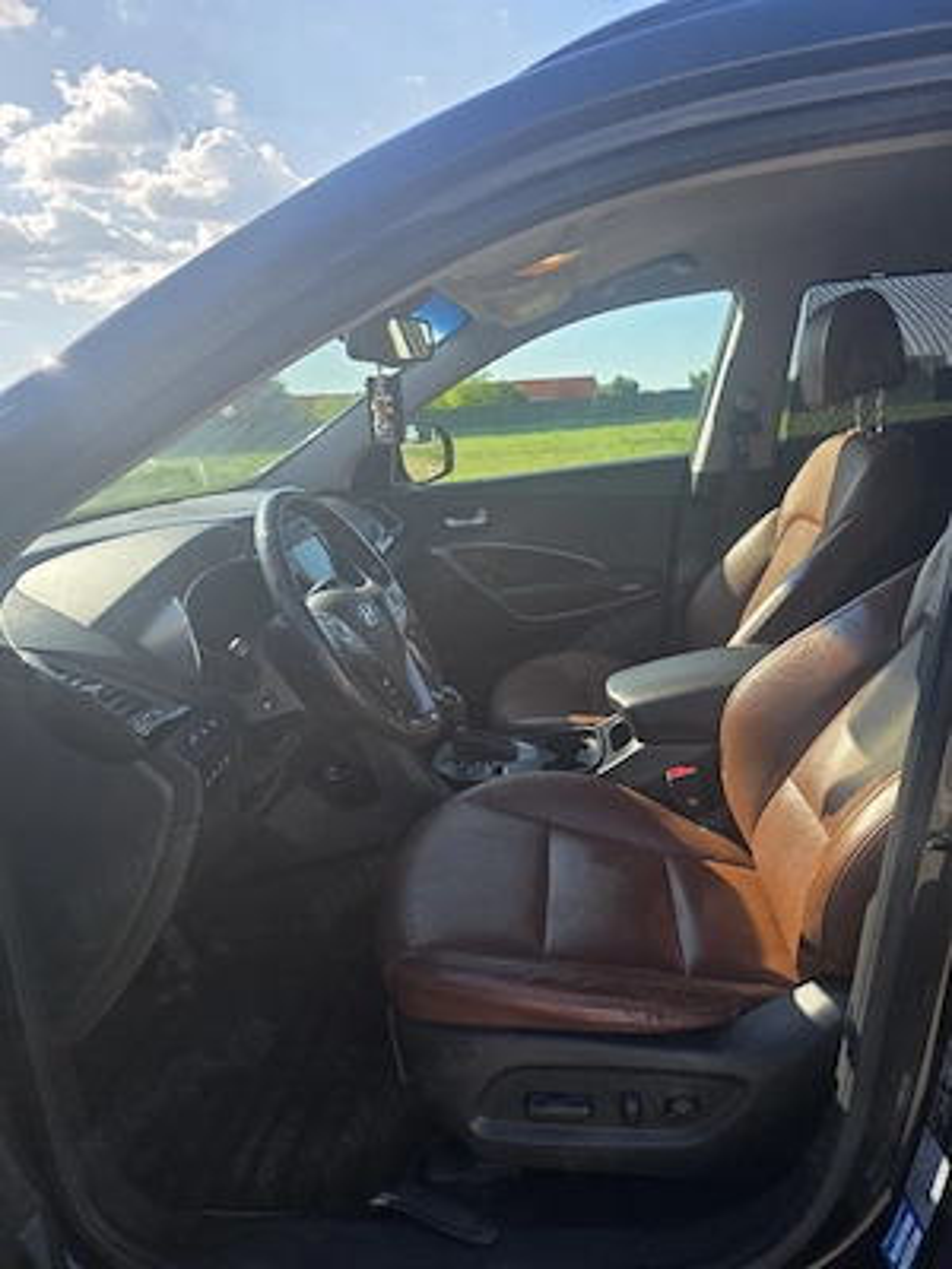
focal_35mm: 23
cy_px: 634
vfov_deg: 73.9
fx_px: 843
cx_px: 476
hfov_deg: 58.9
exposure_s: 1/5000
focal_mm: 6.3
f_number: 1.7
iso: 80
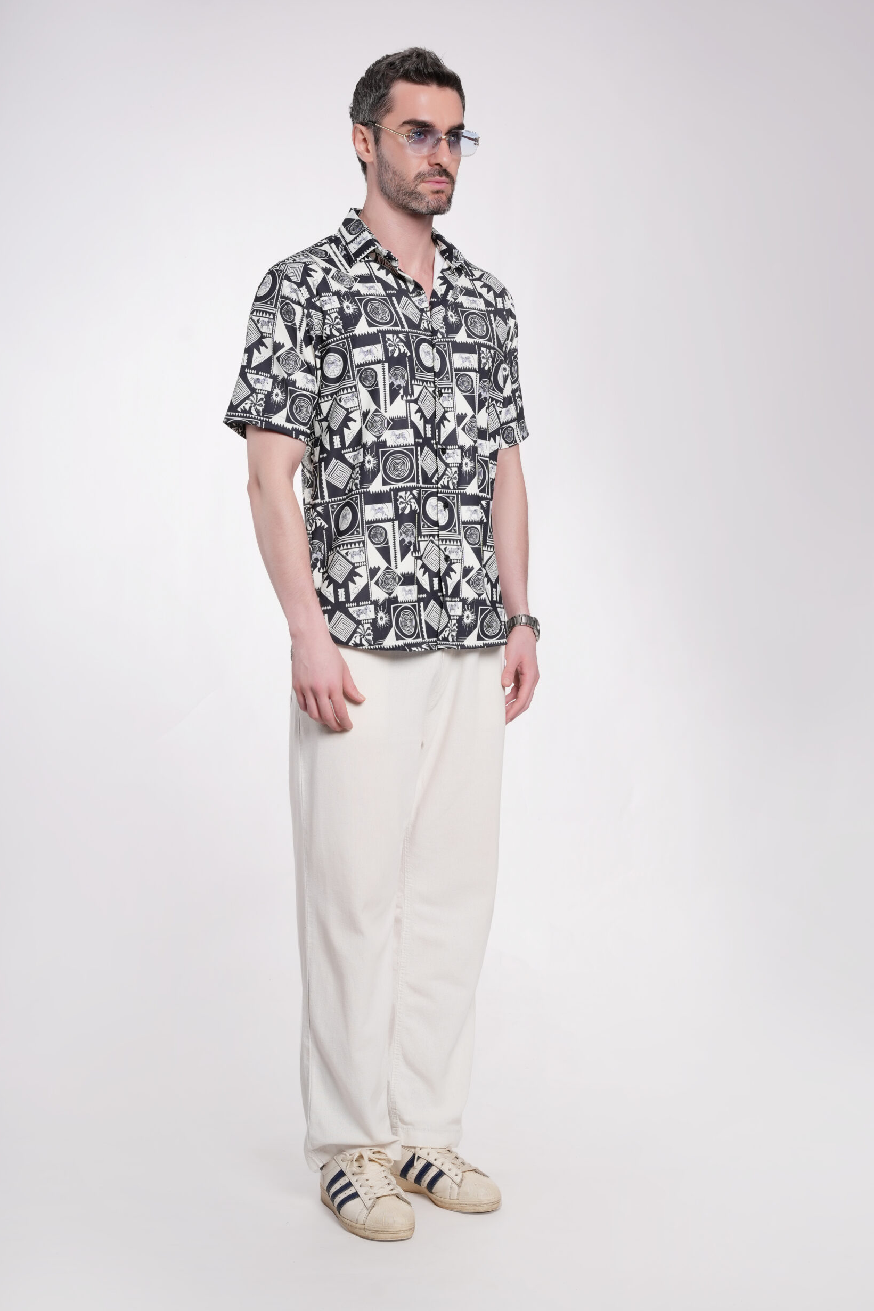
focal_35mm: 53
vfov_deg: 37.6
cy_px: 663
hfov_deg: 25.6
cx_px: 430
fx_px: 1924
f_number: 8
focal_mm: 50.8
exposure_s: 1/160
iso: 200
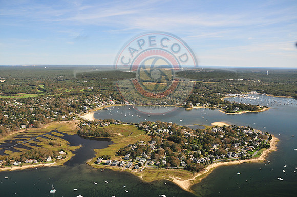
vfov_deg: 43.5
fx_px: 247
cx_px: 148
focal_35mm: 30
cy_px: 98
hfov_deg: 62.0
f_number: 5
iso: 400
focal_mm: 20
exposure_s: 1/400
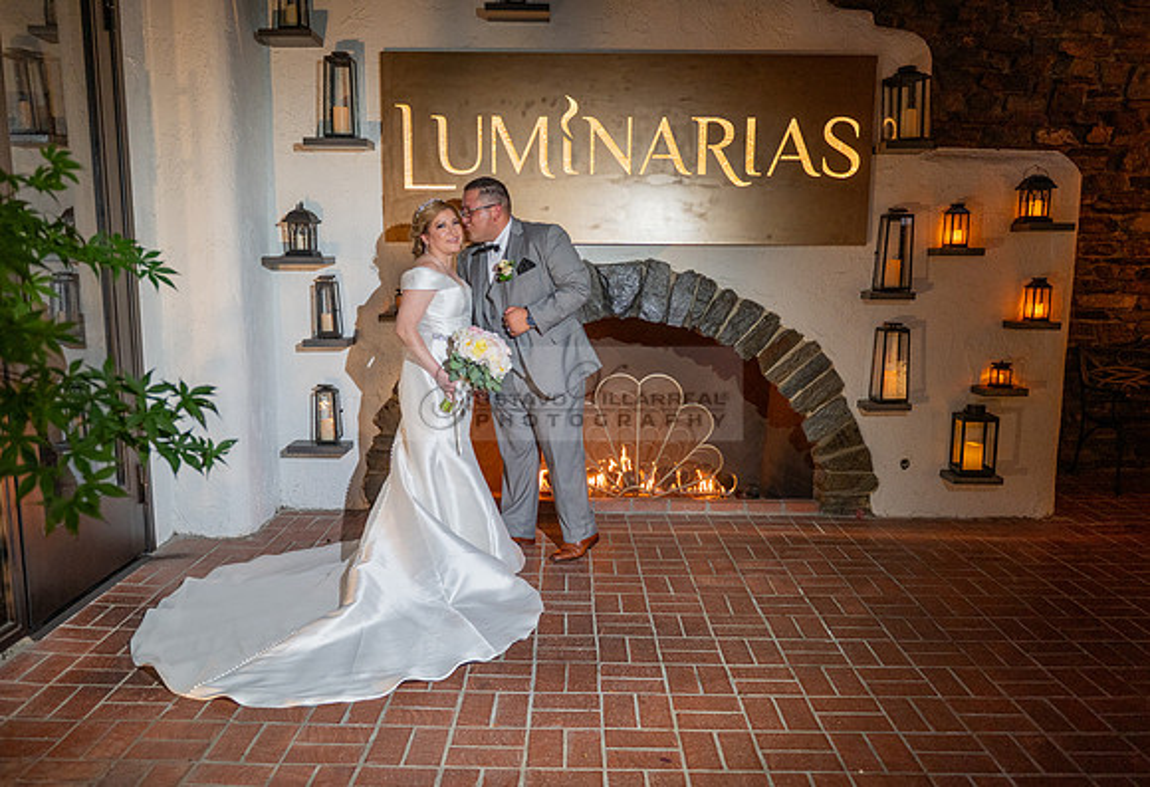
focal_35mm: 28
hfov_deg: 64.8
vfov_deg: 46.9
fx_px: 905
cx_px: 574
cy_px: 431
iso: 800
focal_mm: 24
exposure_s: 1/100
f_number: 2.8
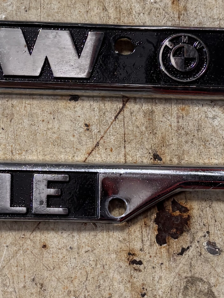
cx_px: 81
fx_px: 682
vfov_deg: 24.7
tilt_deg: -75.6
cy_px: 141
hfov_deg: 18.6
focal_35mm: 79
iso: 160
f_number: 1.6
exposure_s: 1/60
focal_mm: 5.96
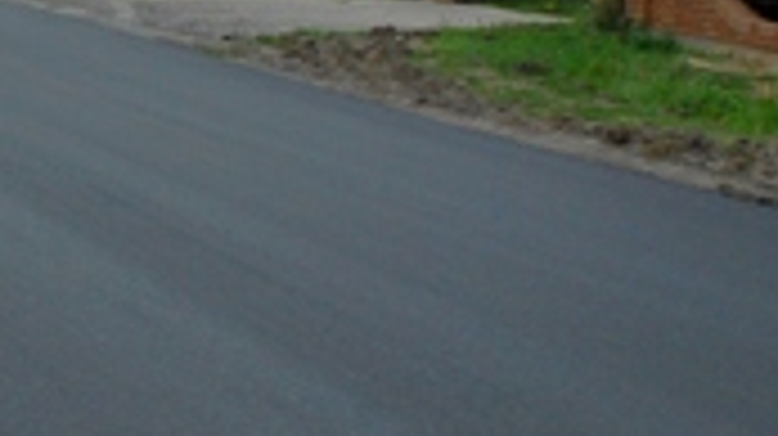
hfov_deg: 16.7
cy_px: -56
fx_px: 2556
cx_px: -90
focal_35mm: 124
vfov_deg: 9.6
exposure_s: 1/1600
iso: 320
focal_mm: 22
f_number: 4
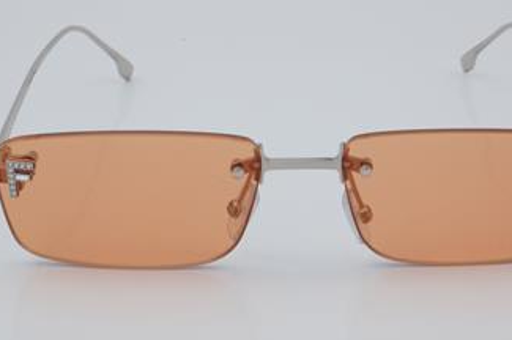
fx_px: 1444
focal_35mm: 102
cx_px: 299
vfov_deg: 13.4
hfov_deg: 20.1
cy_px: 157
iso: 100
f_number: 32
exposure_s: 1/4
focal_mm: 55
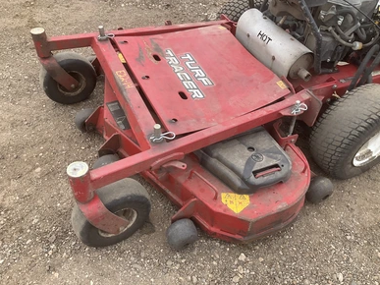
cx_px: 194
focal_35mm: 30
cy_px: 143
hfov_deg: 60.0
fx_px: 329
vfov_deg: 46.8
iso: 25
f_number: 1.8
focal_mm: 3
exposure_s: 1/519
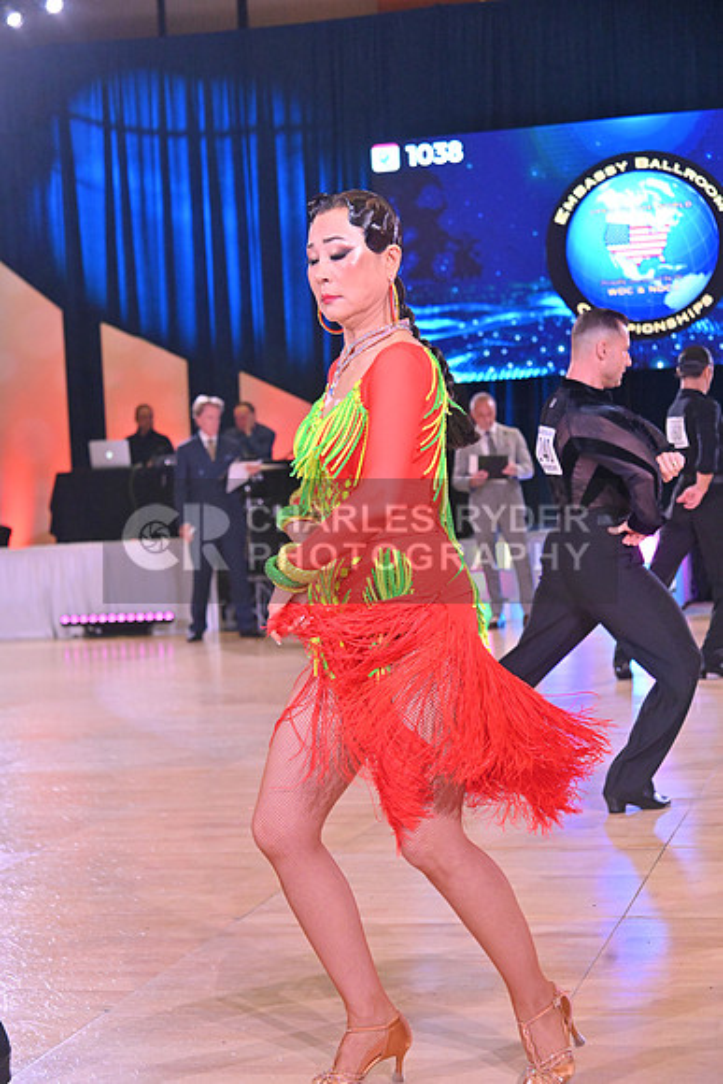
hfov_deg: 19.5
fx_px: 2107
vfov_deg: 28.8
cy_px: 542
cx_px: 362
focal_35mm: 70
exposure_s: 1/400
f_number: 7.1
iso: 4000
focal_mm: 70
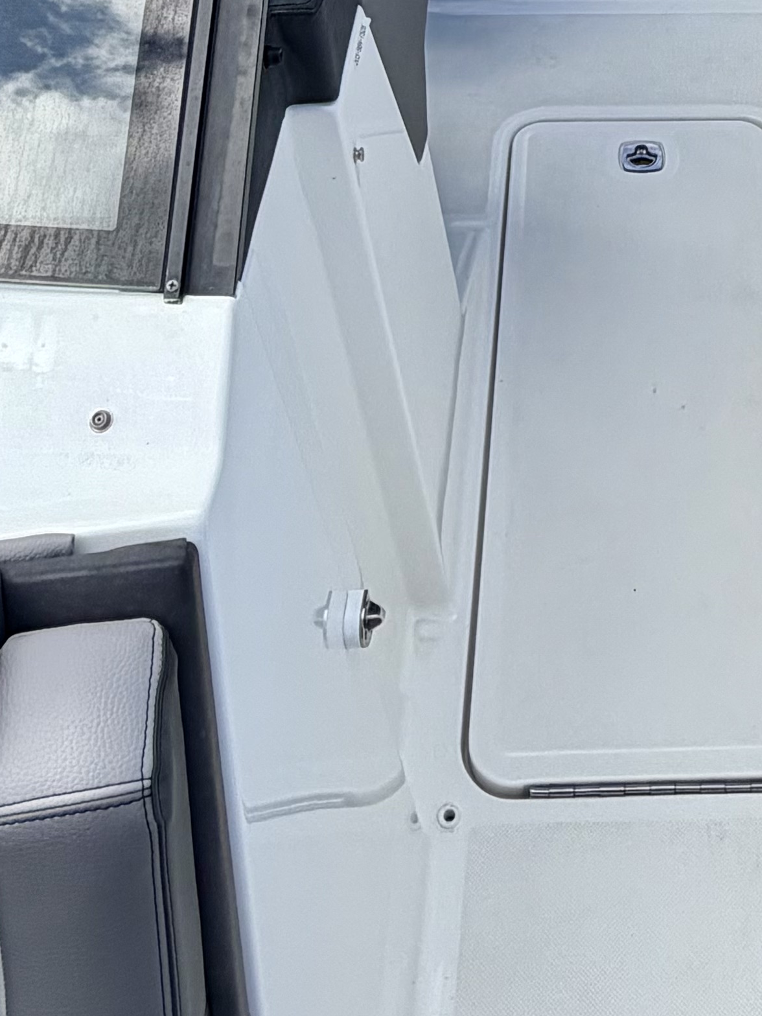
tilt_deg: -35.1
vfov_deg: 32.8
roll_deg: +0.4
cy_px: -106
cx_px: 668
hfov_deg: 27.6
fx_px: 1497
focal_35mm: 51
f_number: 2.2
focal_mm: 2.22
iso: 32
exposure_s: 1/770
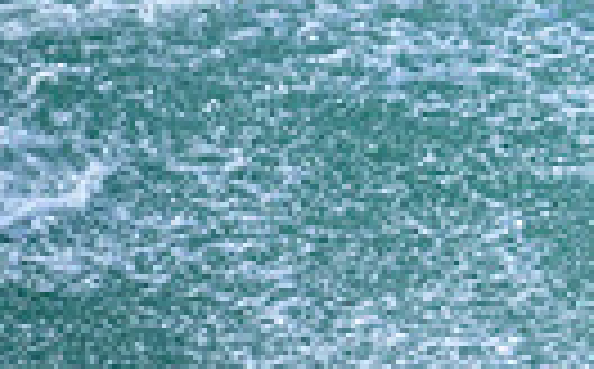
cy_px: 195
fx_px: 65177
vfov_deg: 0.3
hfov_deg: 0.5
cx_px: 1065
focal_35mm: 4033
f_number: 6.3
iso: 500
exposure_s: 1/2000
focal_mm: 800
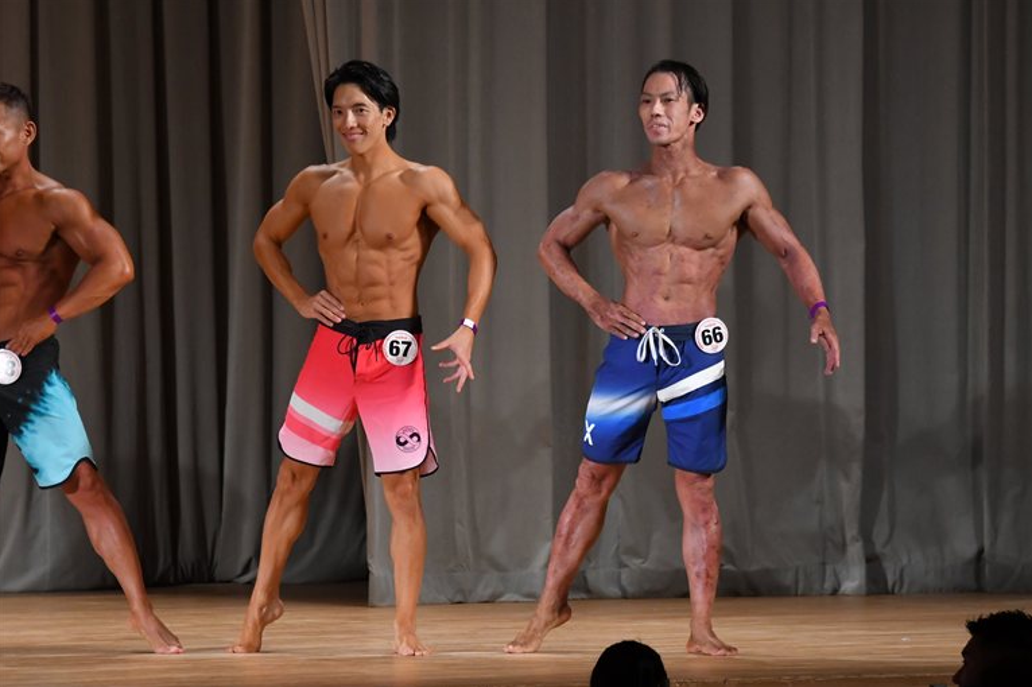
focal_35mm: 258
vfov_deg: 5.3
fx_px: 7392
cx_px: 518
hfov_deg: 8.0
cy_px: 342
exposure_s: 1/400
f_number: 5.6
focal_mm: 170
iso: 3200
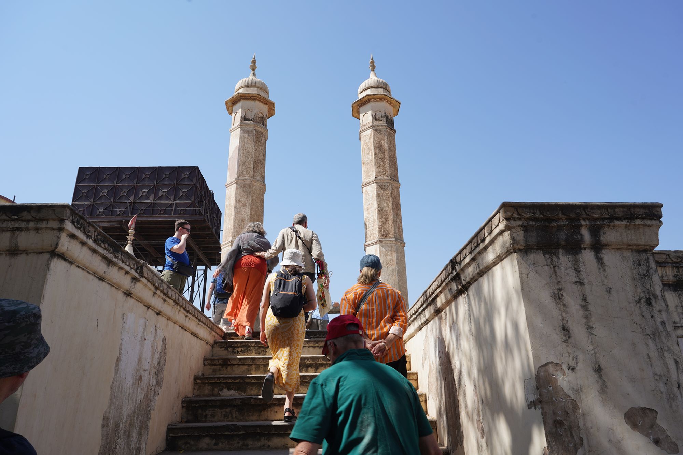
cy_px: 228
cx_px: 342
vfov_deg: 53.1
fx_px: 455
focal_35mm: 24
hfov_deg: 73.7
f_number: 11
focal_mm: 24
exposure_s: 1/125
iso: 100
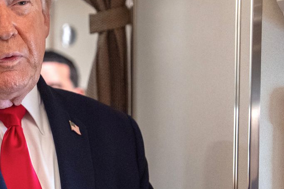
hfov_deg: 10.9
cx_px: -27
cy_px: 165
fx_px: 1467
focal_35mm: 186
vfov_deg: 7.4
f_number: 2.8
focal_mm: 62
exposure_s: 1/250
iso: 5000
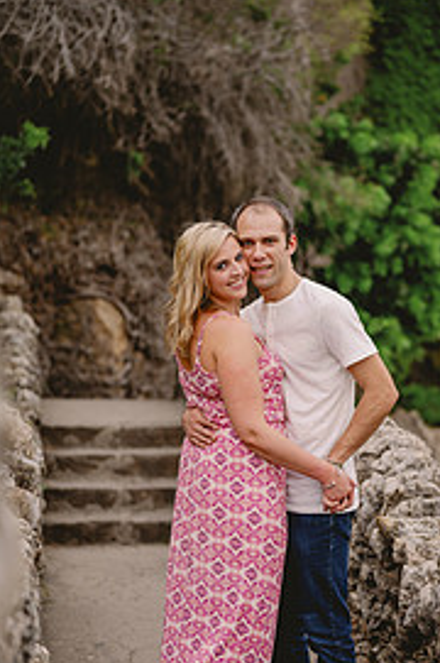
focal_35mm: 83
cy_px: 345
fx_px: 1525
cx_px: 324
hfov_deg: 16.3
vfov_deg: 24.5
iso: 80
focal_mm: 50
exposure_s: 1/320
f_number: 2
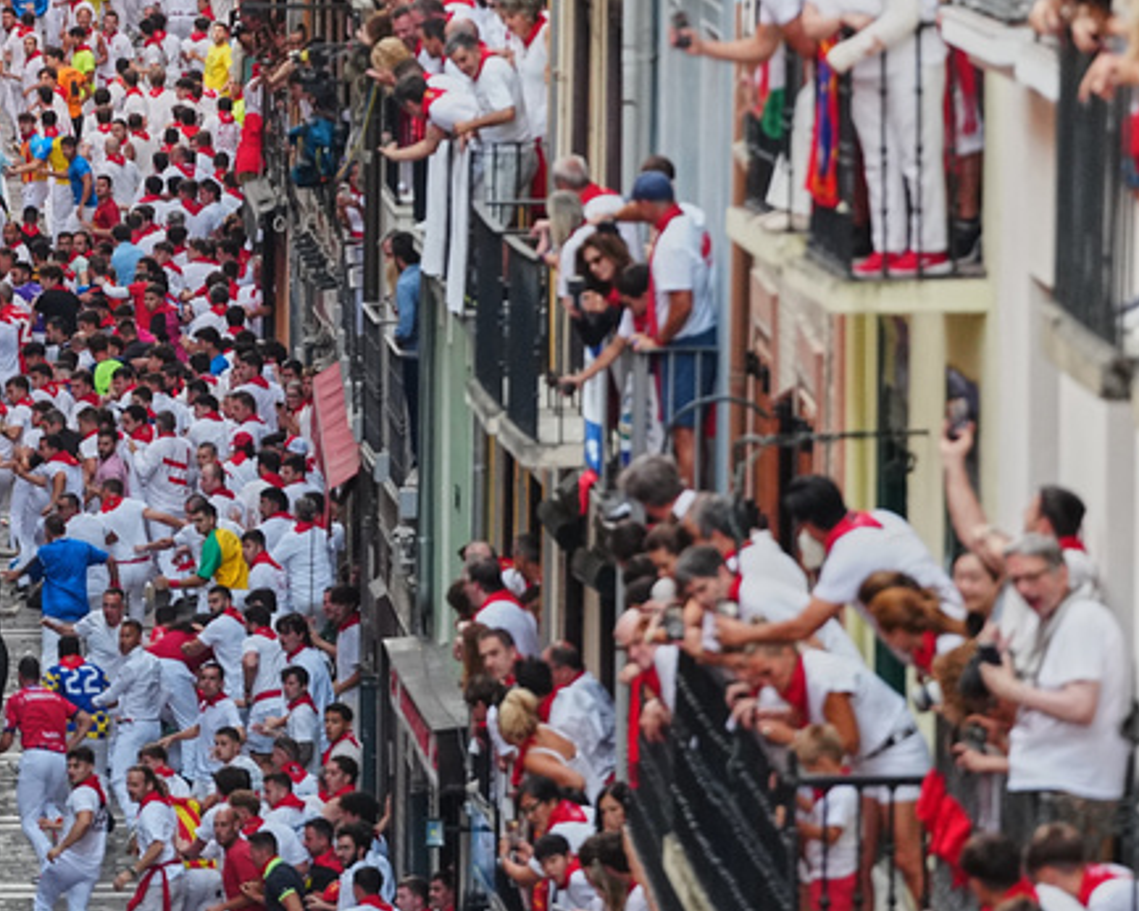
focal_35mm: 362
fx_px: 12198
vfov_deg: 4.3
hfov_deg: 5.3
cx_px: -3
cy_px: 263
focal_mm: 163
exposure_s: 1/640
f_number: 3.2
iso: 1600
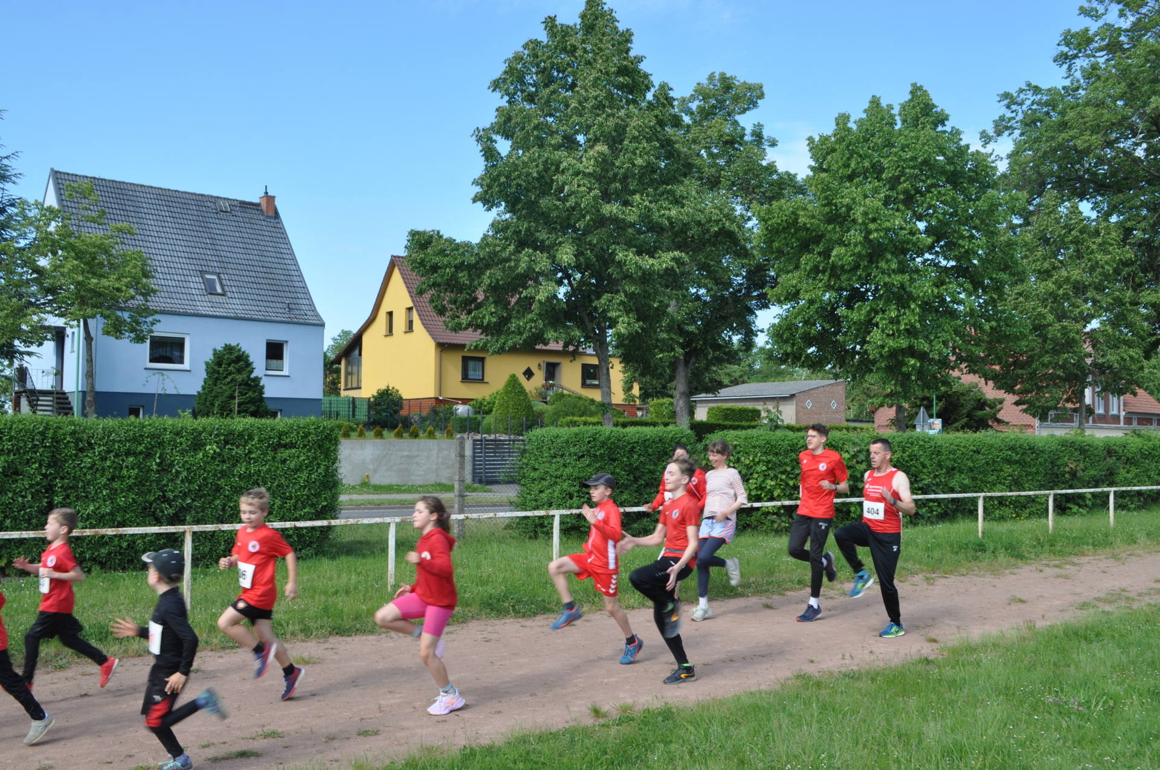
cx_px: 580
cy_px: 385
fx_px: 1062
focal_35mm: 33
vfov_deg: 39.9
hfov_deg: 57.3
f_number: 11
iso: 200
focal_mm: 22
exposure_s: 1/125
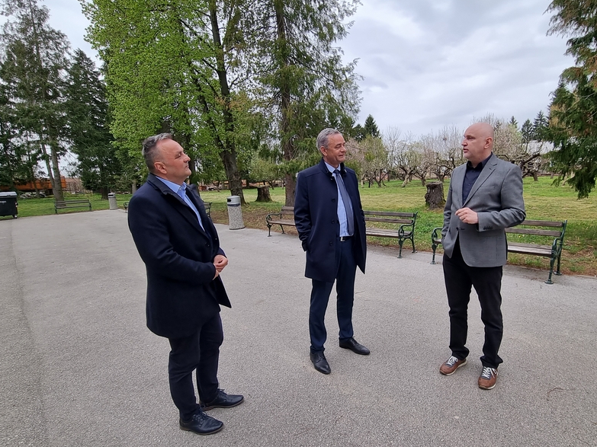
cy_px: 234
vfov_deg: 74.7
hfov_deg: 90.4
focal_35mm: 17
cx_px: 343
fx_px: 293
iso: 50
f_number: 2.2
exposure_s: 1/346
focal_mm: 2.2
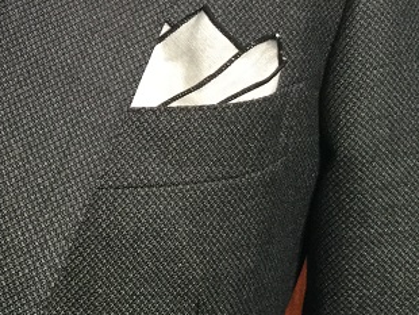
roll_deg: +0.3
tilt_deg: -9.7
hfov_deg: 23.6
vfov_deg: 17.7
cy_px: -54
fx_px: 969
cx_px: 20
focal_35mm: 80
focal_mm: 3.3
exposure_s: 1/30
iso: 40
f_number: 2.4
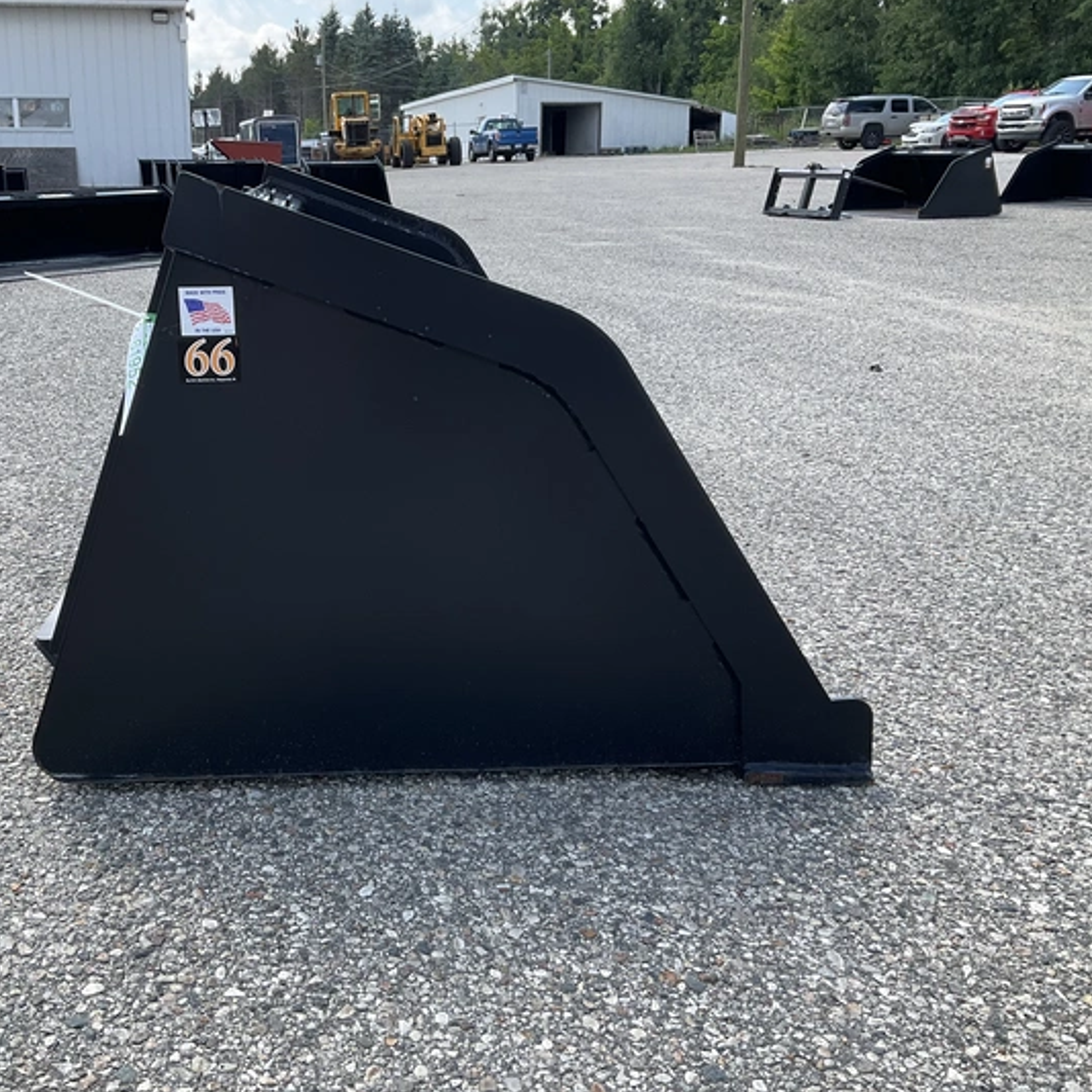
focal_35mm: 36
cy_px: 527
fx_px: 1285
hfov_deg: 45.5
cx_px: 386
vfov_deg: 46.0
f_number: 1.8
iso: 25
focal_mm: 3
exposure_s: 1/642
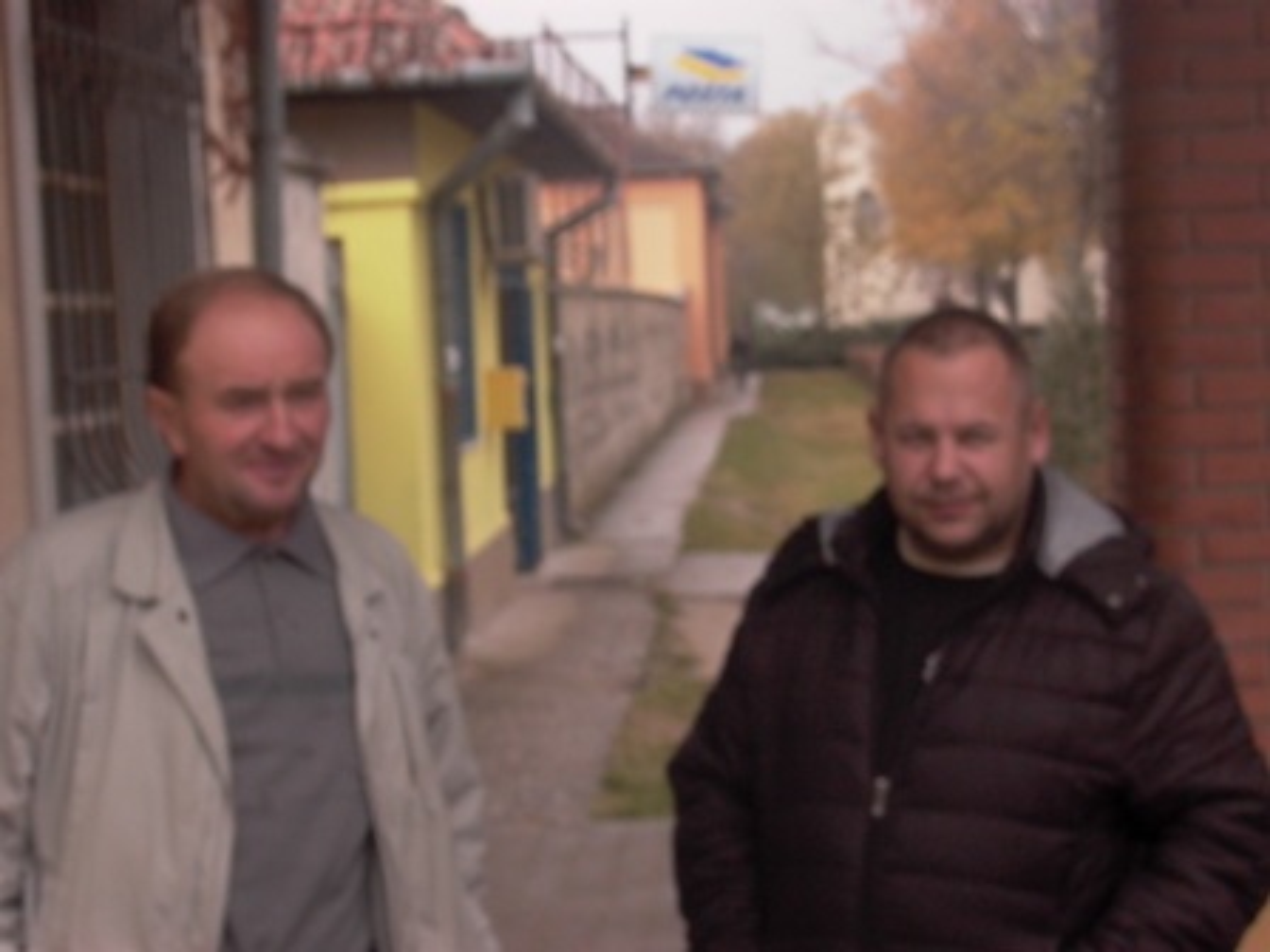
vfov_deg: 19.4
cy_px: 476
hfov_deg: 25.7
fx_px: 2788
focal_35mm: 76
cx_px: 635
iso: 100
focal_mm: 16.32
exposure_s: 1/218
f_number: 4.66
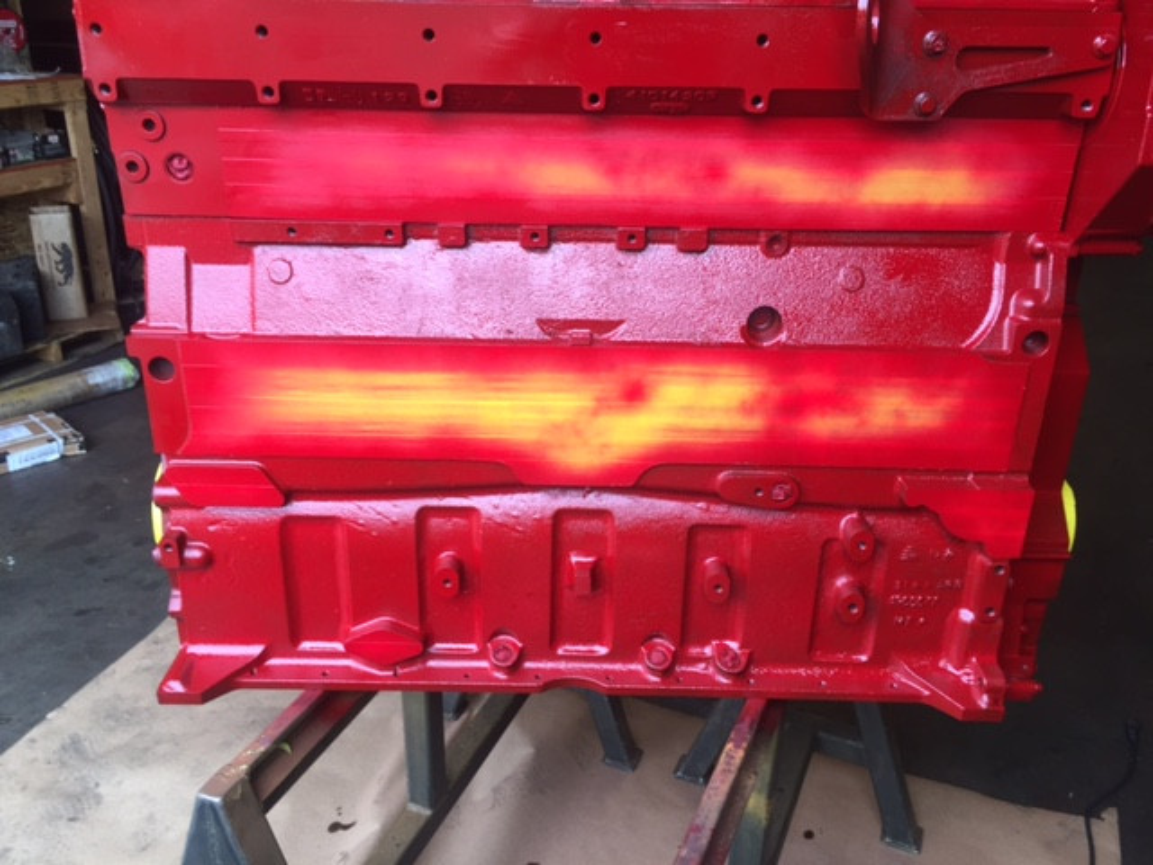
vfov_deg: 48.2
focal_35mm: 29
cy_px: 432
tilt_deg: -23.6
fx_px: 966
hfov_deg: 61.7
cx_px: 576
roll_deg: -0.6
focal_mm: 4.15
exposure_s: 1/60
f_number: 2.2
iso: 32
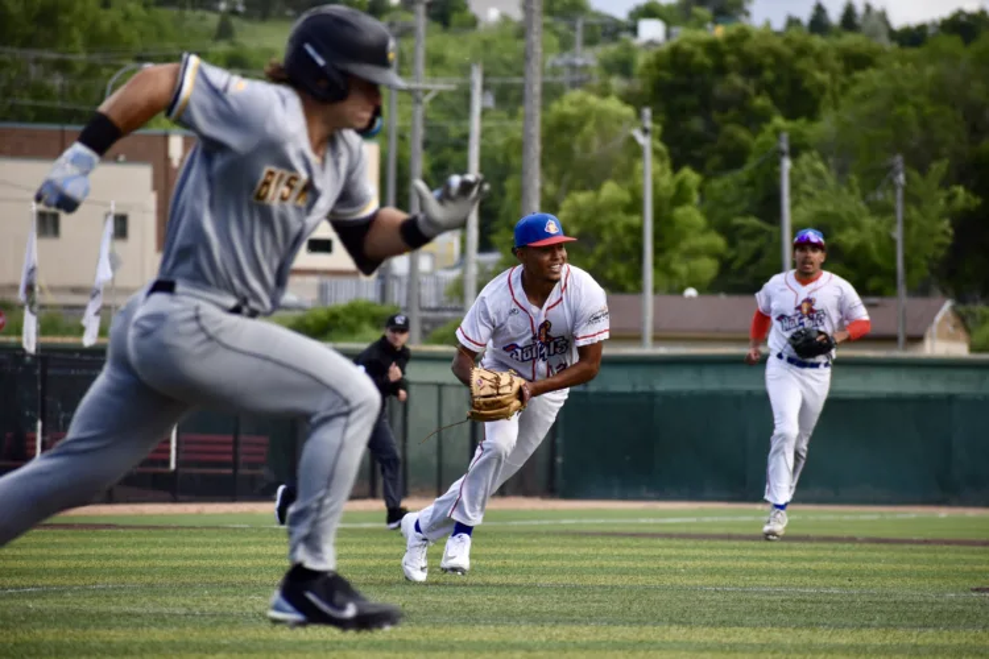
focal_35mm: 262
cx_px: 494
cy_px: 330
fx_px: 7211
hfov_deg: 7.8
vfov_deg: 5.2
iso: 450
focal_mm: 175
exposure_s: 1/1000
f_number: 5
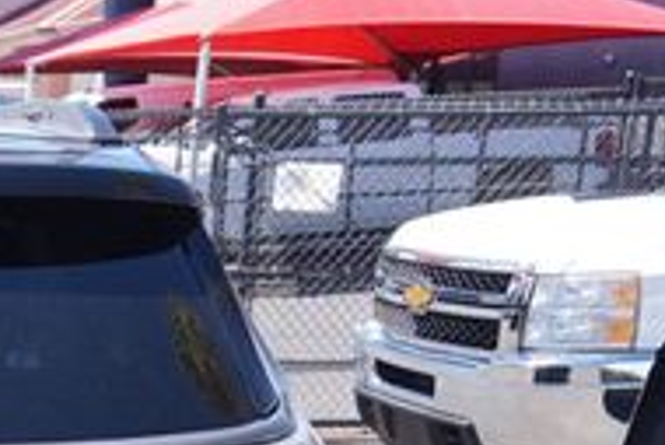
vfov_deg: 12.8
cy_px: 697
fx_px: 1867
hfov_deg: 17.8
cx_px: -364
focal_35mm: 101
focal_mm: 20
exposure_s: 1/200
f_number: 5.6
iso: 100
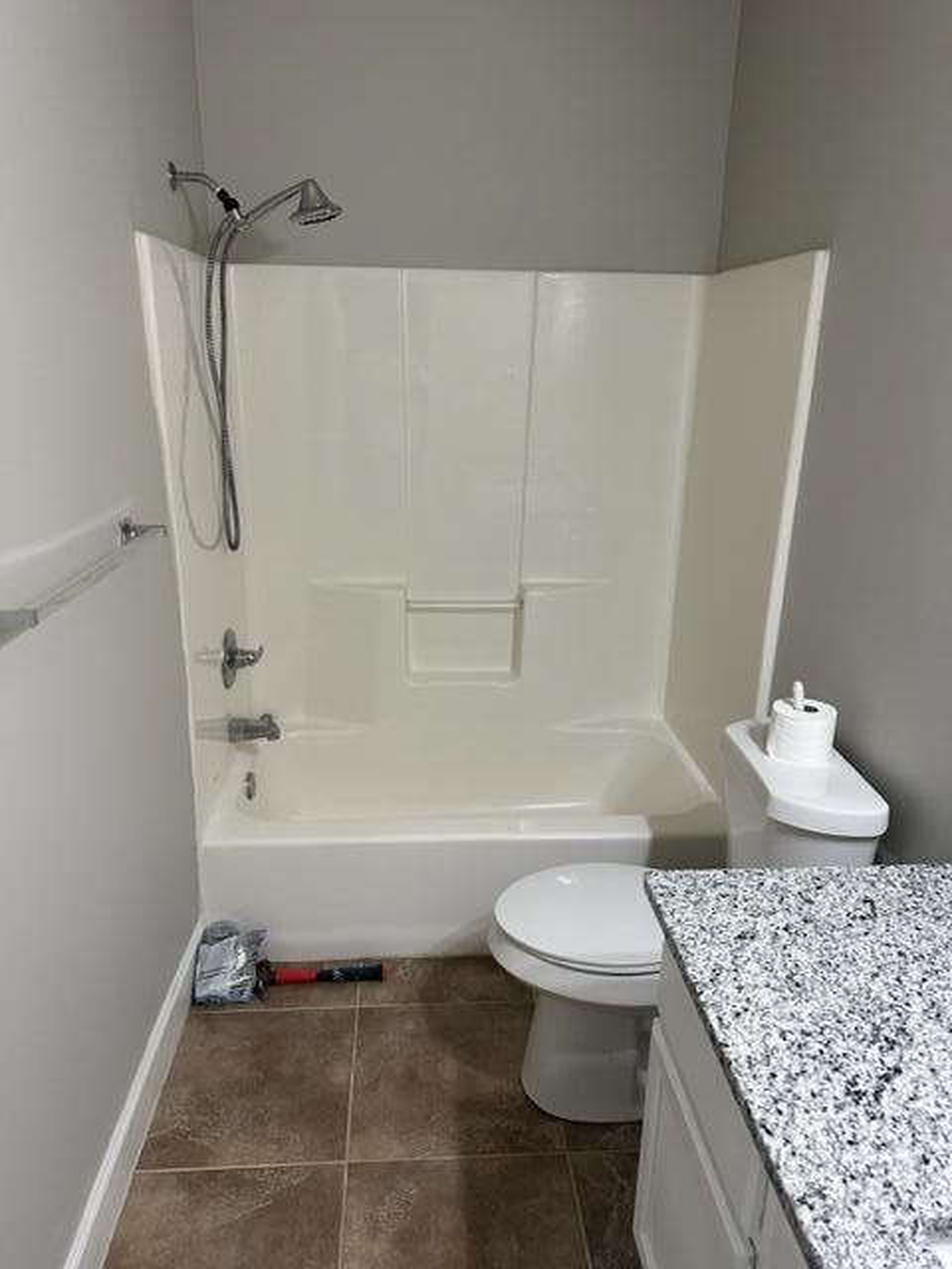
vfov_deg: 71.6
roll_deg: -0.7
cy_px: 634
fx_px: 880
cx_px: 476
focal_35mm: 24
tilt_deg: -17.5
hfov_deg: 56.8
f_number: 1.78
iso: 250
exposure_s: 1/114
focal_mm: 6.86
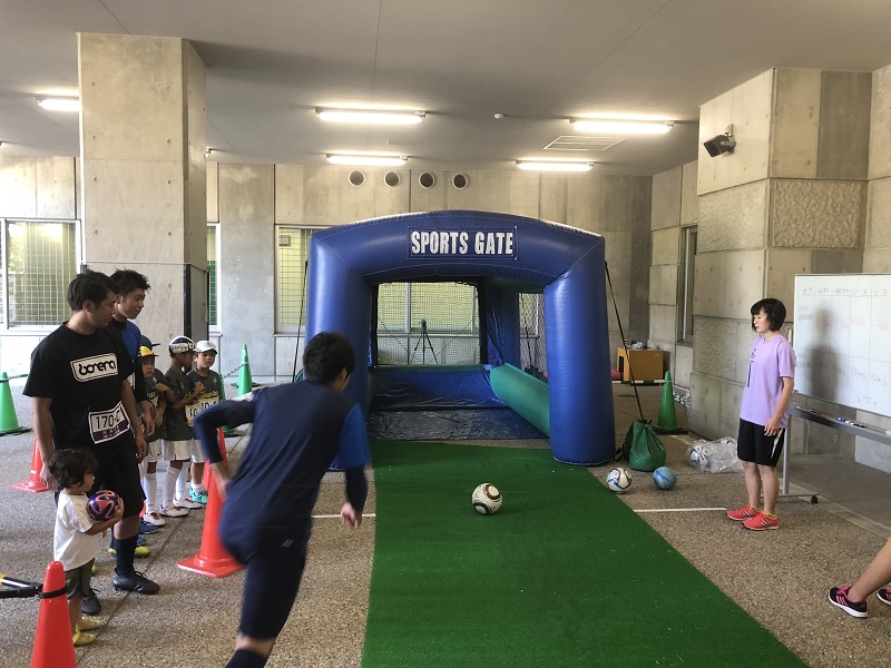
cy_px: 334
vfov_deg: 49.7
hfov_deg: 63.4
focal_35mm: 28
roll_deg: +1.6
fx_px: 721
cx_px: 446
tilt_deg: -4.7
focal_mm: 3.99
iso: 125
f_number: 1.8
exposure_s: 1/60
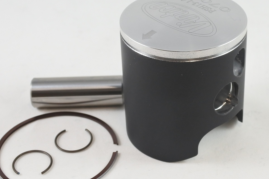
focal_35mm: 49
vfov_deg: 27.5
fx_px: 366
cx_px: 130
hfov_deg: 40.3
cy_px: 92
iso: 400
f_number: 4
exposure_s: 1/125
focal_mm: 13.7
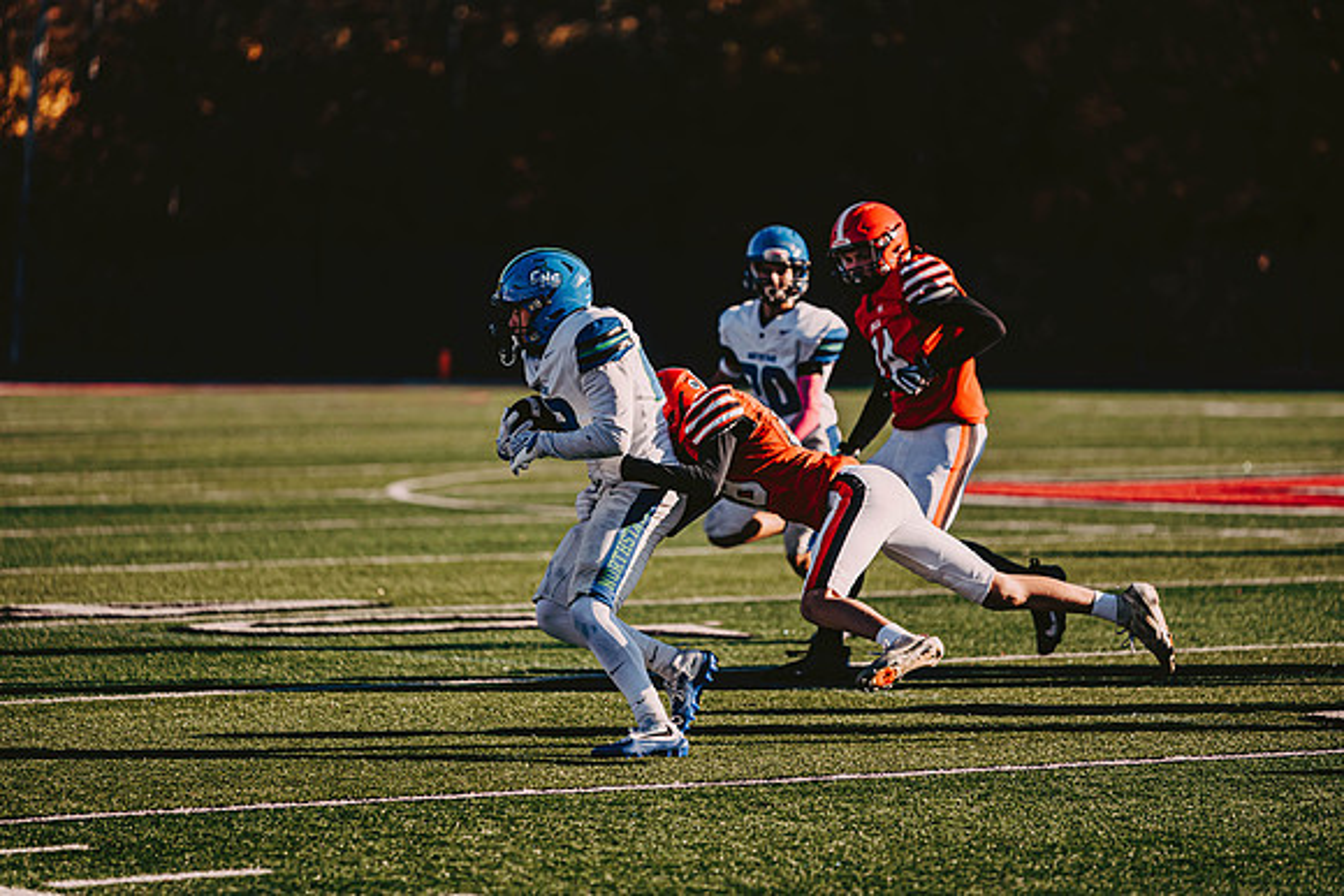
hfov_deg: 10.3
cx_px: 672
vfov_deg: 6.9
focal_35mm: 200
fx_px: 7468
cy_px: 448
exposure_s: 1/3200
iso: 125
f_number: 2.8
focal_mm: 200
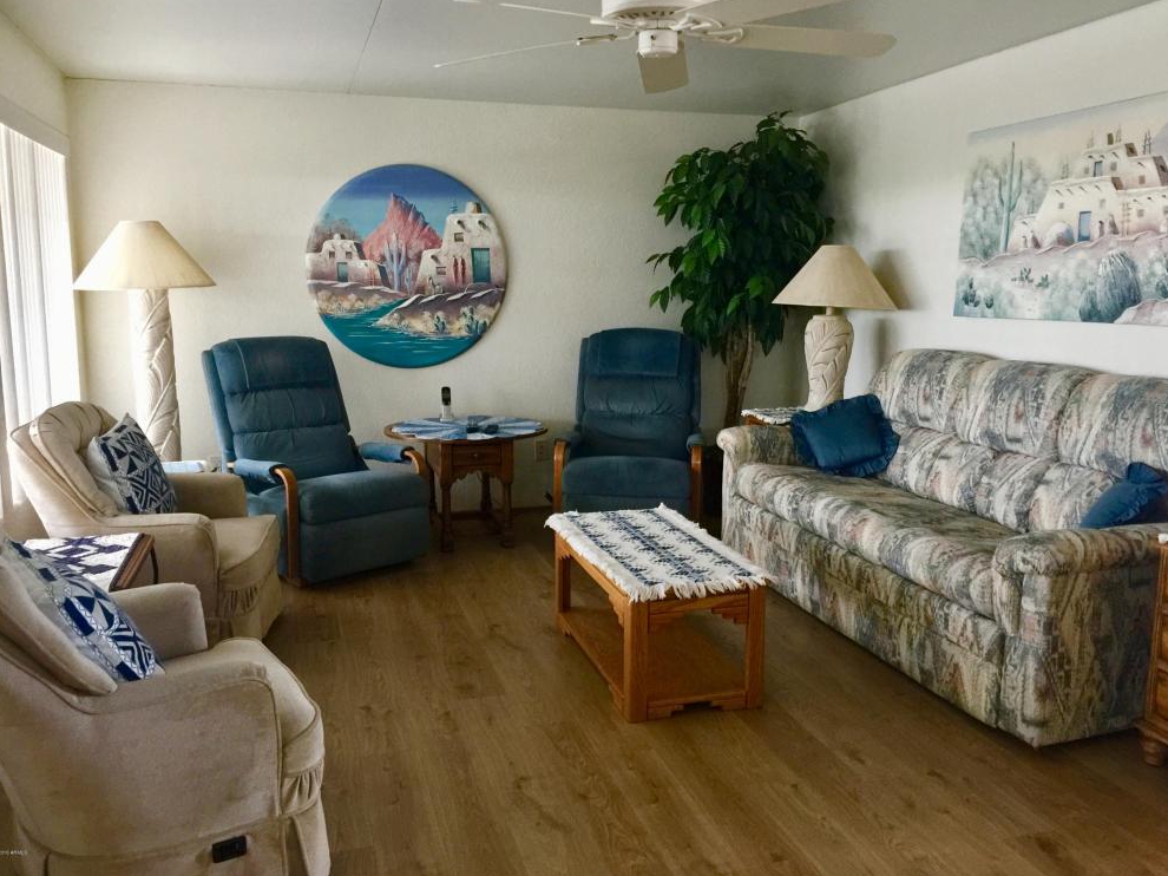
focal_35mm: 30
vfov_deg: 46.8
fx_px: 1012
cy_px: 427
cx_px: 599
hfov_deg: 60.0
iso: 125
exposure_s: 1/15
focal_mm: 4.15
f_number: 2.2
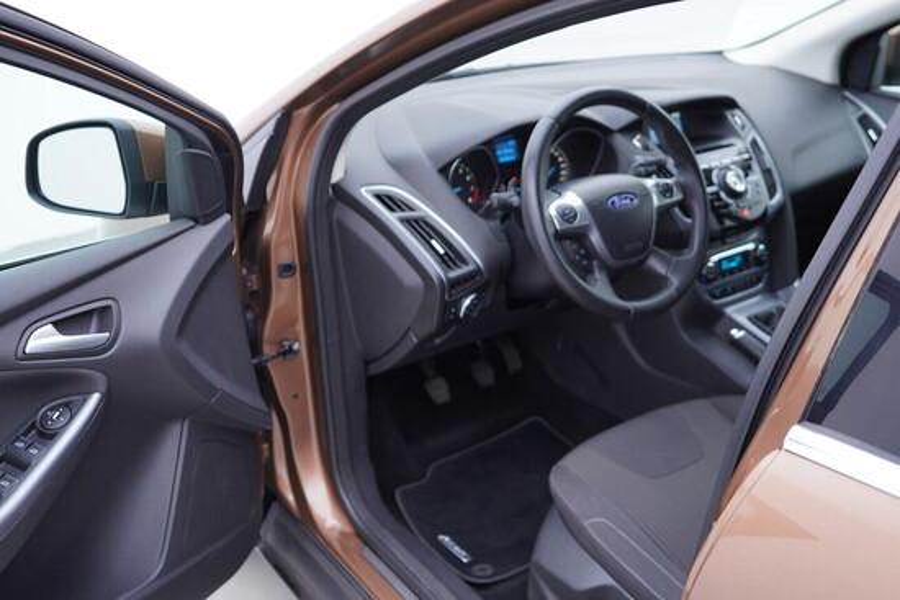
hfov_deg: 53.1
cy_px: 300
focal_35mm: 36
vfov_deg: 36.9
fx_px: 900
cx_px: 450
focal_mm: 24
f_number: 2.8
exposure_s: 1/40
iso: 160
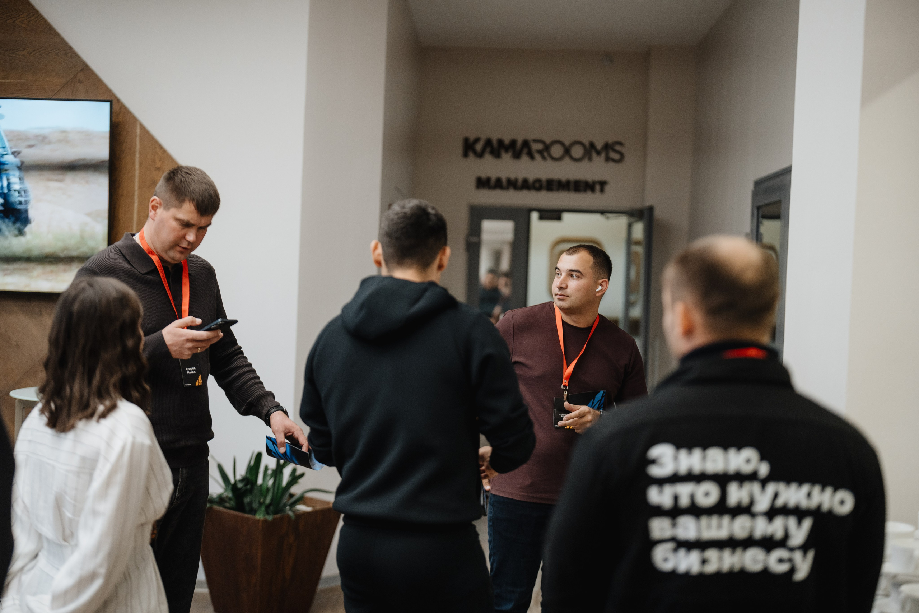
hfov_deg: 39.6
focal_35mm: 50
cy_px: 306
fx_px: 1276
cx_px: 460
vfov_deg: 27.0
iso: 800
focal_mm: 50
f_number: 1.4
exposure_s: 1/500
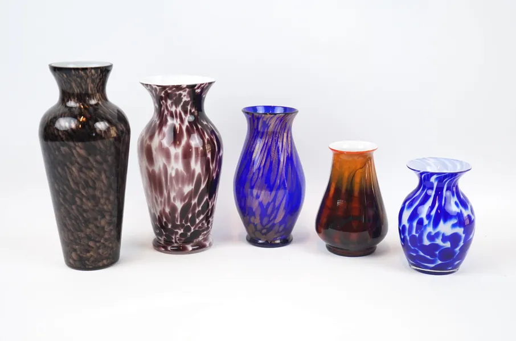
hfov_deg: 46.5
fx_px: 601
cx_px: 258
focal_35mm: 42
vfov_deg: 31.8
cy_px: 170
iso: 125
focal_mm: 42
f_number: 4.5
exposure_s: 1/60
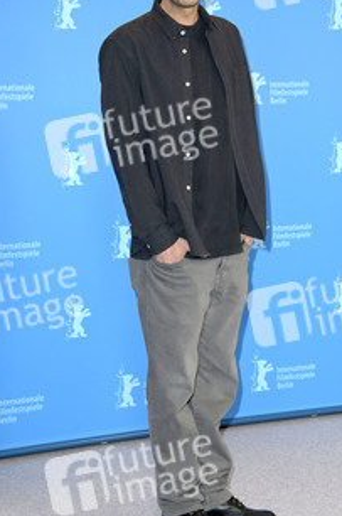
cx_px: 180
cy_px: 223
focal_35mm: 85
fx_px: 1215
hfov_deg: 16.0
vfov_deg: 23.9
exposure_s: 1/250
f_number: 5.6
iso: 1000
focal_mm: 65
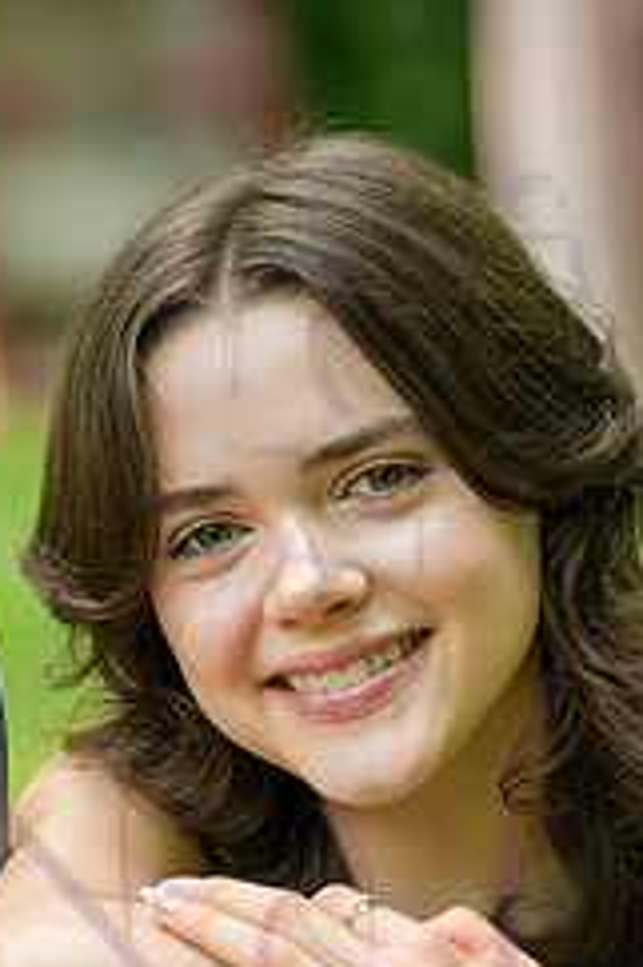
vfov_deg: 7.2
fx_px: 7726
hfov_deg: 4.8
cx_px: 415
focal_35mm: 288
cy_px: 691
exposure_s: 1/320
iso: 400
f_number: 5
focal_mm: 155
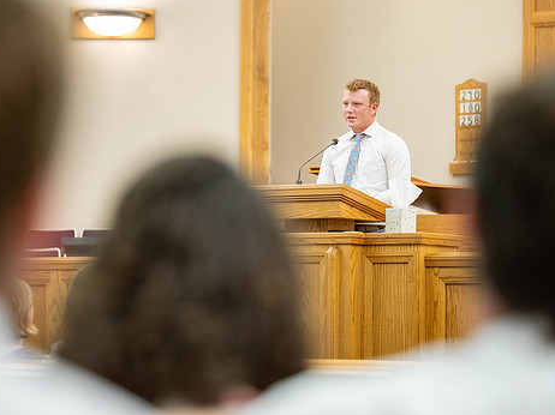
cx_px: 273
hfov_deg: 13.1
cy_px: 191
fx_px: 2420
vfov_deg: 9.8
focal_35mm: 151
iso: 3200
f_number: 2.8
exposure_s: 1/320
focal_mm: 125
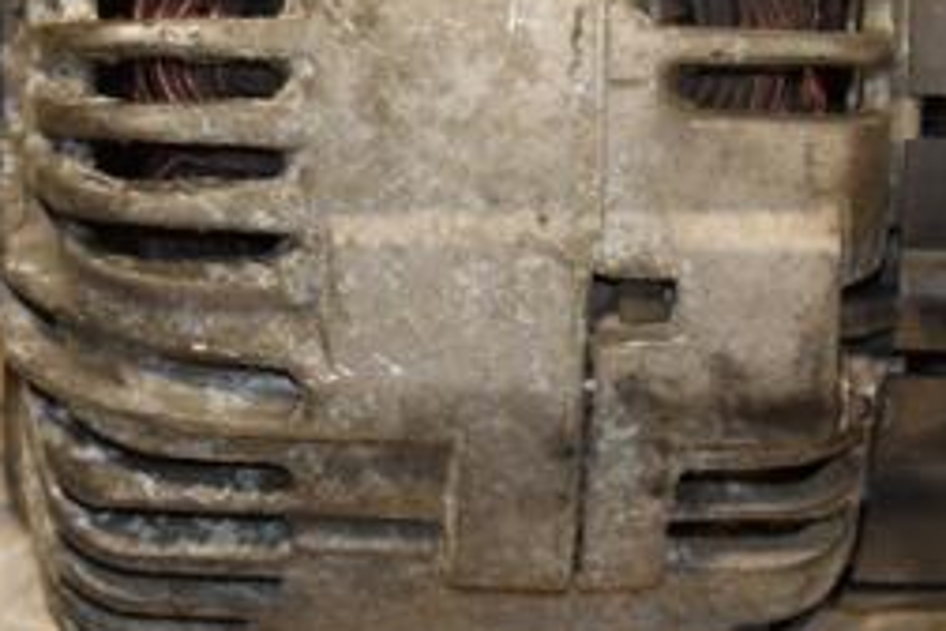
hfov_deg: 8.7
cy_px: 169
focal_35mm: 236
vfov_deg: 5.8
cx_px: 424
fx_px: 6201
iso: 800
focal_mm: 66
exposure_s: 1/200
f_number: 6.3
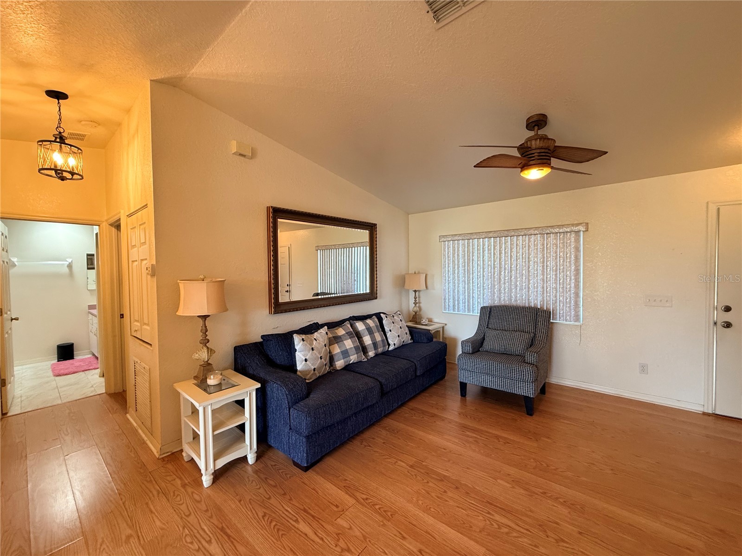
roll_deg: +0.3
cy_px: 278
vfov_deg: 85.7
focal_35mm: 14
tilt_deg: -1.8
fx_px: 300
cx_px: 371
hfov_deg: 102.1
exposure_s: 1/60
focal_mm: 2.22
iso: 200
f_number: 2.2
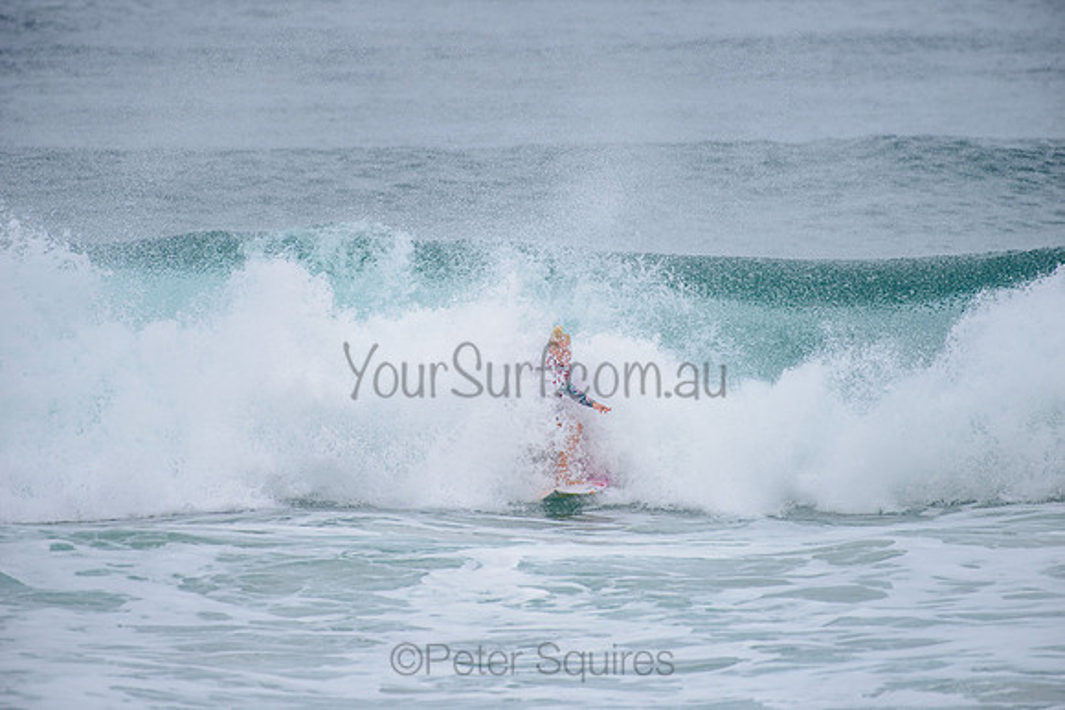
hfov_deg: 4.1
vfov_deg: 2.8
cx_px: 532
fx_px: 14794
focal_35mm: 500
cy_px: 355
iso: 320
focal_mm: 500
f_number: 5.6
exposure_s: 1/2000
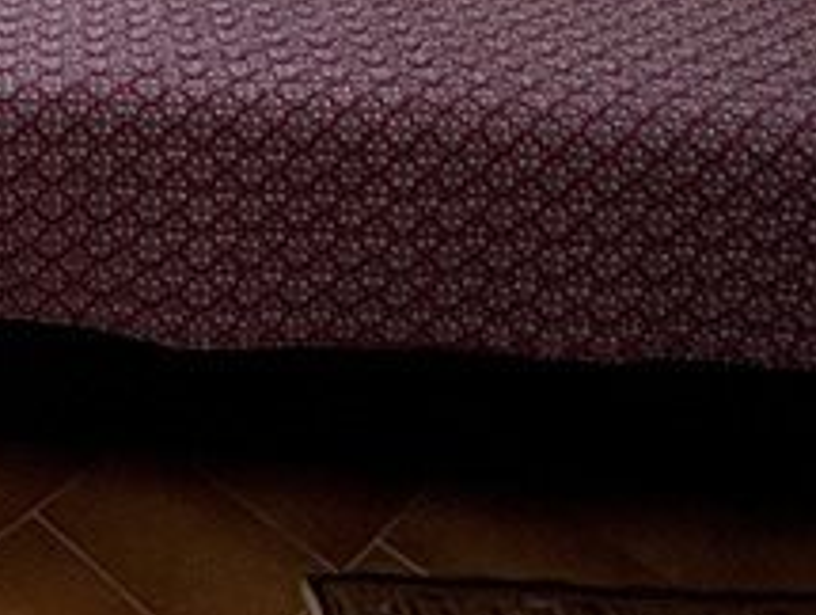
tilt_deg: +0.4
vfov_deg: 20.2
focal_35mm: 52
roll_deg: -0.7
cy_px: -494
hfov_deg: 32.3
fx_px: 1228
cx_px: -87
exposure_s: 1/99
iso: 160
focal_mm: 2.22
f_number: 2.2
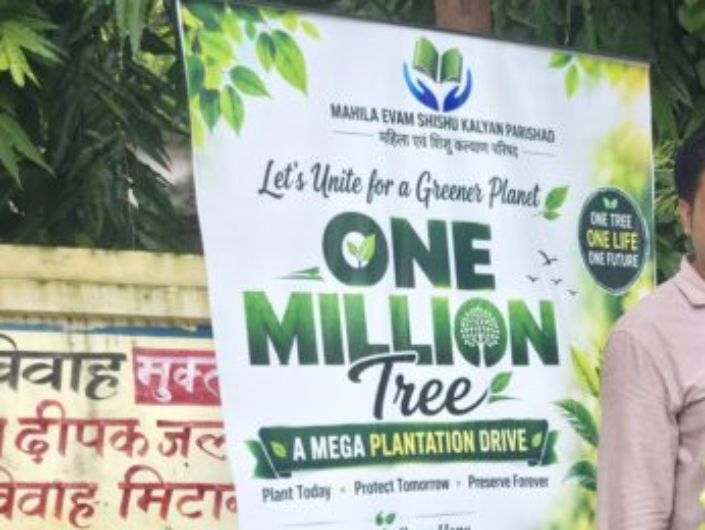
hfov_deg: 23.9
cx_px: 988
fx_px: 1386
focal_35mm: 68
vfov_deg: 20.5
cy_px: 595
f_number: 1.7
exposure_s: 1/180
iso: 32
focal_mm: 6.3
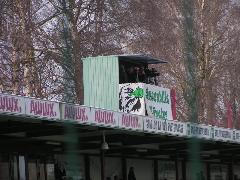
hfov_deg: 7.6
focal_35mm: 259
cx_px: 120
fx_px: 1796
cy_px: 90
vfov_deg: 5.7
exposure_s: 1/320
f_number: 3.5
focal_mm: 39.6
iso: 50
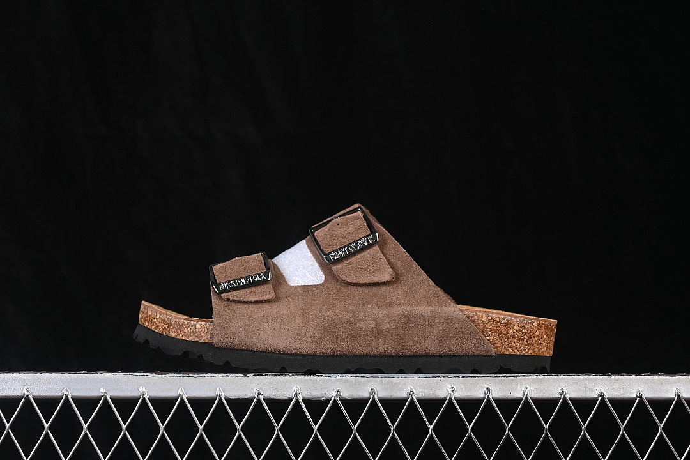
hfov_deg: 27.0
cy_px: 230
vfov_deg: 18.2
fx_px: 1437
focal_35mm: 75
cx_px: 345
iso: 160
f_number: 6.3
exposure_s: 1/60
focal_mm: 50
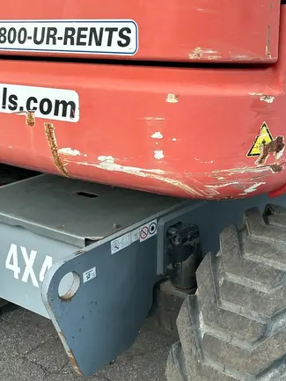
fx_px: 484
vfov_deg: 42.7
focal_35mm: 44
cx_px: 228
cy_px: 147
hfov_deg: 32.0
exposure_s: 1/121
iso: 100
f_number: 1.5
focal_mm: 5.7
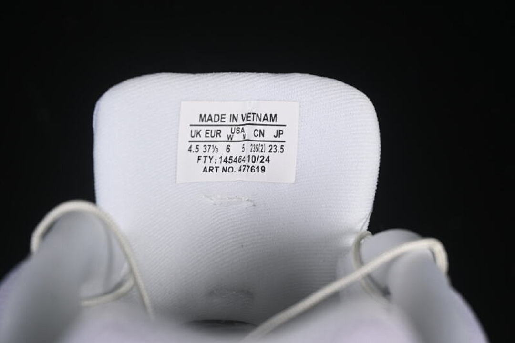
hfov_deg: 27.0
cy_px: 172
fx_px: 1073
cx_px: 258
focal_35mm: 75
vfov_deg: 18.2
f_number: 8
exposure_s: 1/80
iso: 160
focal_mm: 50
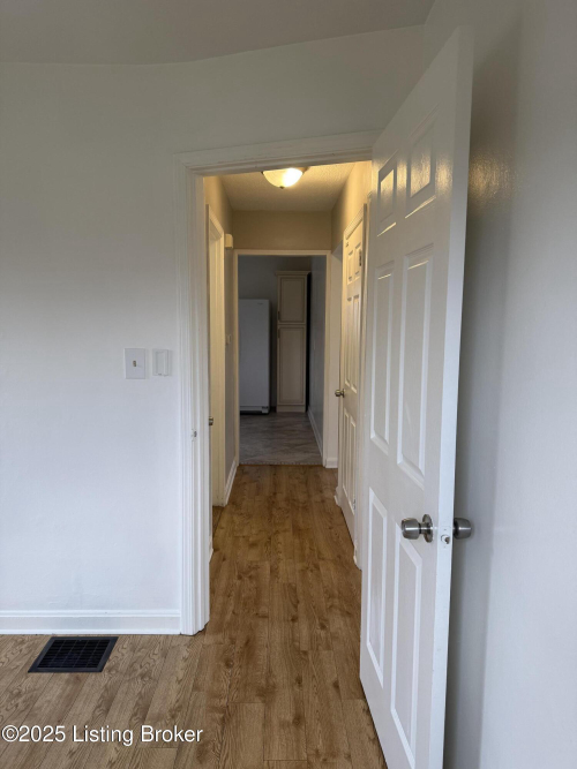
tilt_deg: -6.8
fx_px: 534
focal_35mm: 24
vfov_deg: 71.6
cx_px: 288
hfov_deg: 56.8
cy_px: 384
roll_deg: -0.2
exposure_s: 1/60
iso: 160
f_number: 1.78
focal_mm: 6.76
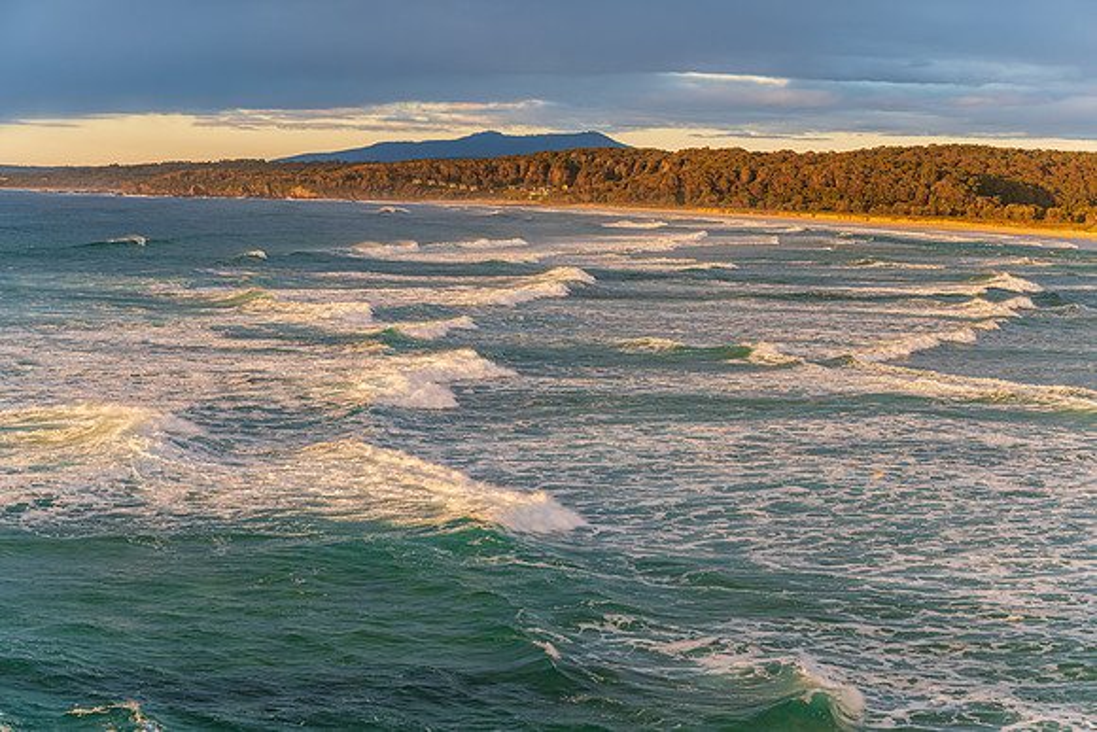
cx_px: 548
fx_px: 2133
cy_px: 366
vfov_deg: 19.5
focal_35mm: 70
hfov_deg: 28.8
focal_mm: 70
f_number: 8
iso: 100
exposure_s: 1/30
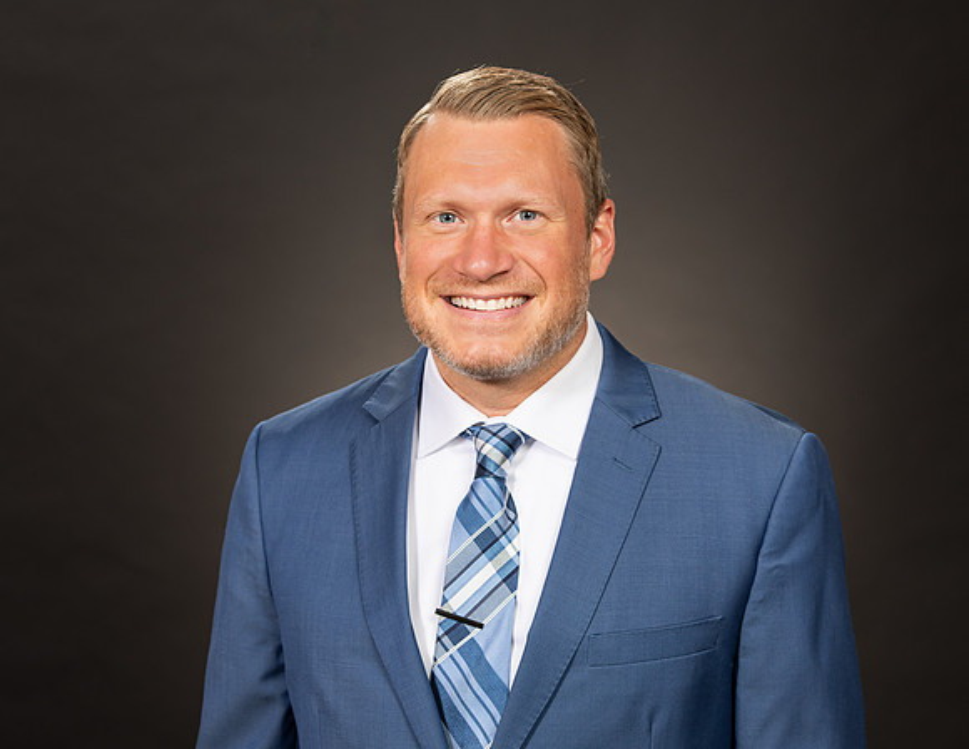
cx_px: 468
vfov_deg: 12.8
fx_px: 3342
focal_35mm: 118
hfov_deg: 16.5
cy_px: 405
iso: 250
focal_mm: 92
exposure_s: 1/250
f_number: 5.6
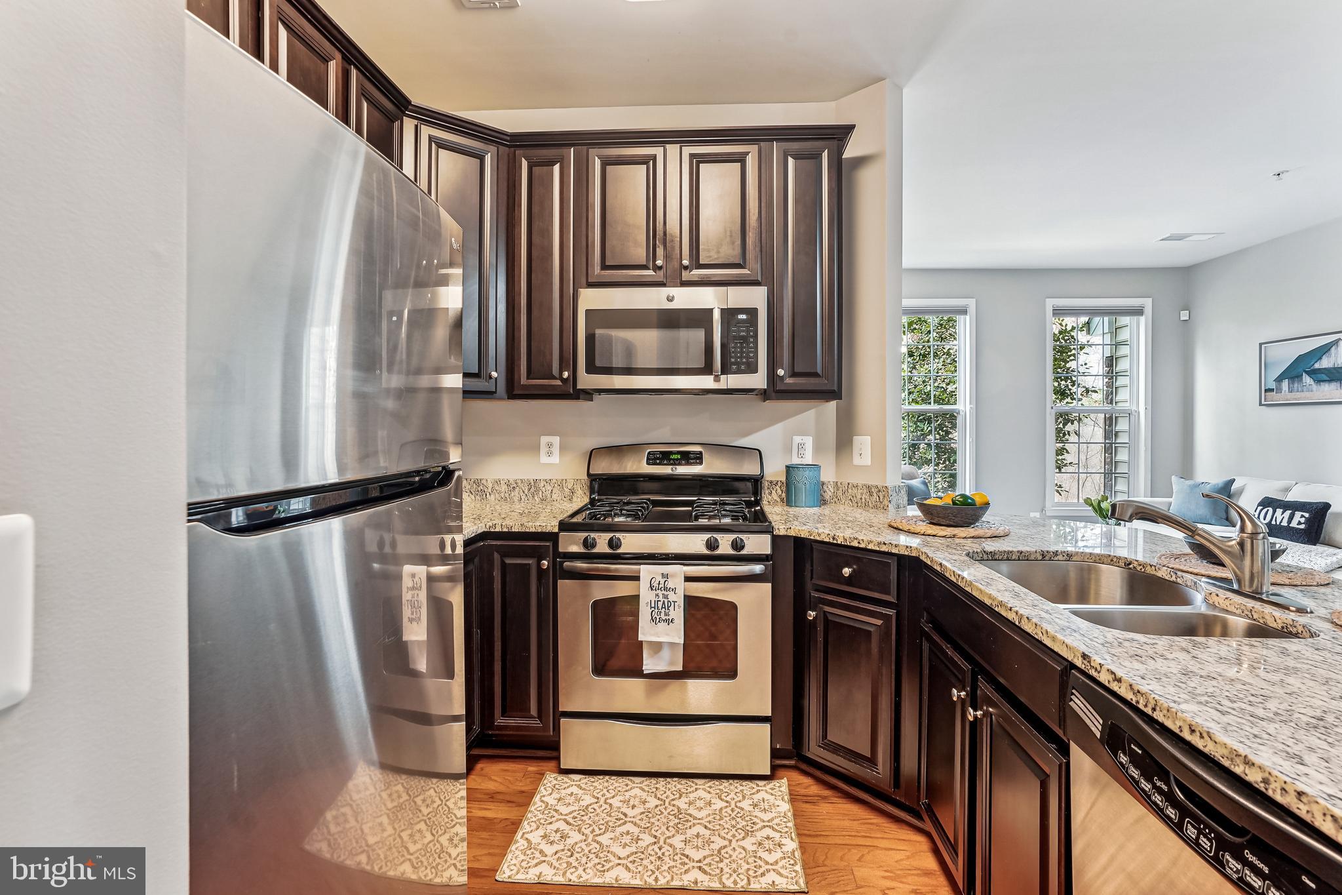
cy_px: 448
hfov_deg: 96.7
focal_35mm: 16
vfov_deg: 73.7
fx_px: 596
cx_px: 671
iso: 100
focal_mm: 16
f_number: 8
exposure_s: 1.6
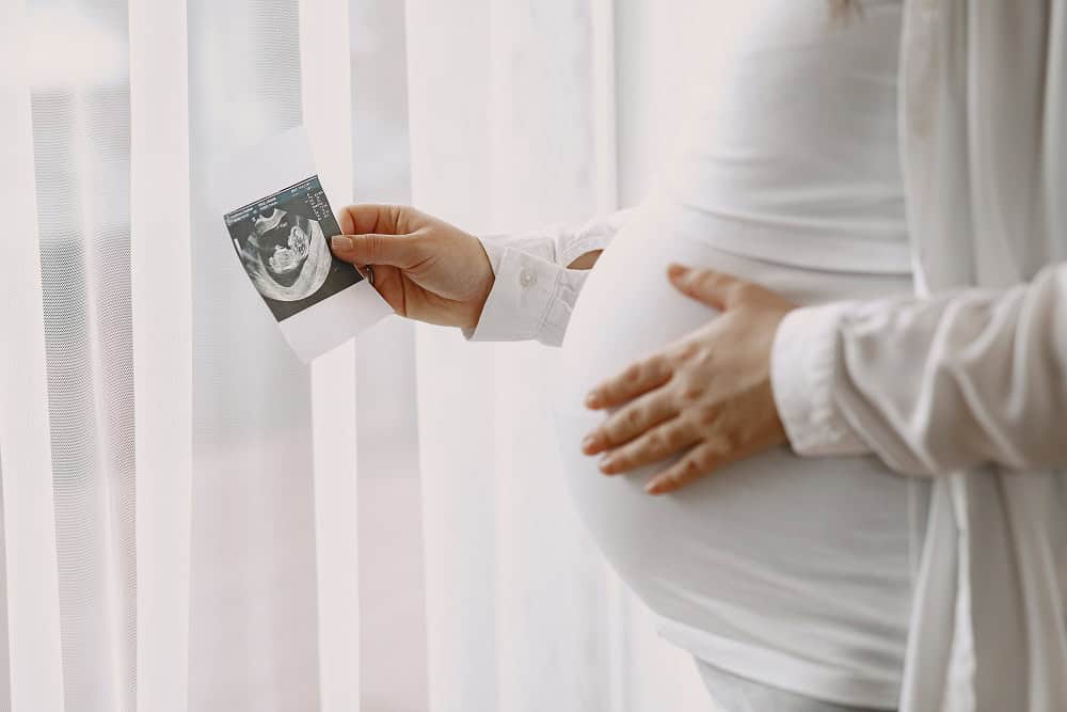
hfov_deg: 23.9
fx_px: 2519
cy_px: 356
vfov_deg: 16.1
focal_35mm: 85
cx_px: 534
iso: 320
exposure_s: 1/320
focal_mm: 85
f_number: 2.8
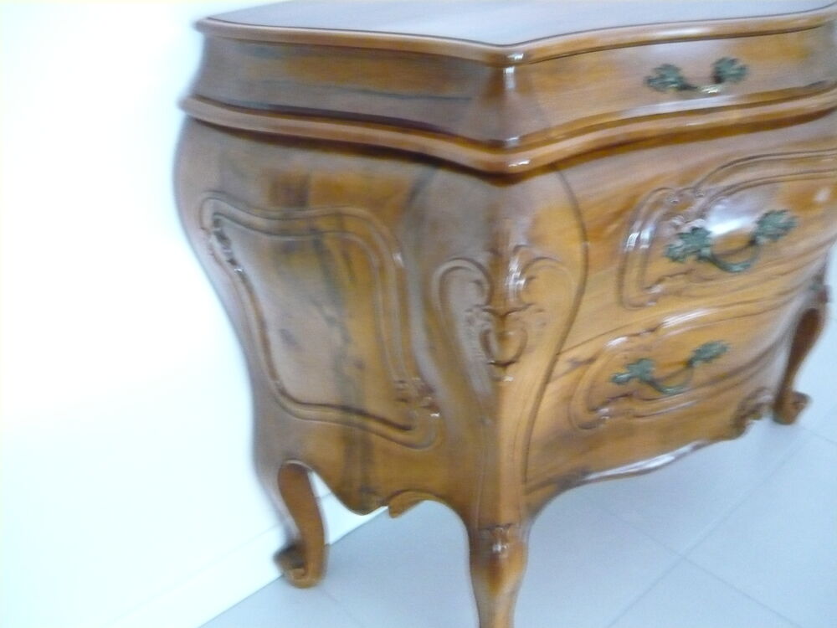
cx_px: 418
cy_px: 314
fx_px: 798
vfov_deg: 42.9
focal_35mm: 33
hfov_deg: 55.4
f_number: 2.8
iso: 1250
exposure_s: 1/4
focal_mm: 5.5
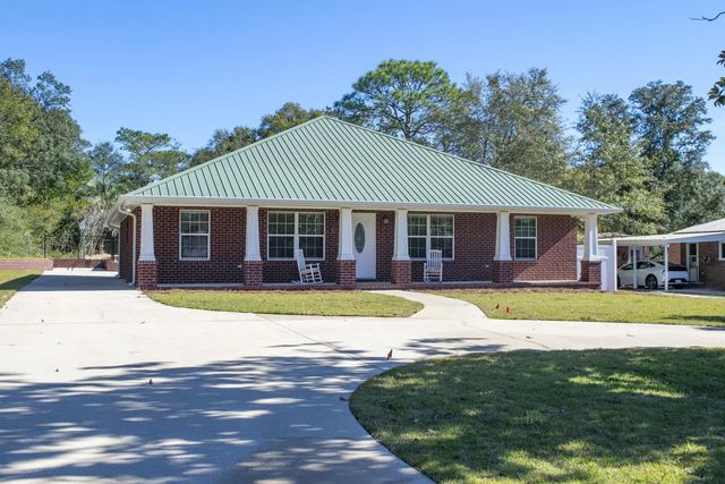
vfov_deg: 31.9
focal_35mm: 42
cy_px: 242
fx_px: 846
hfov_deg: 46.4
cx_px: 362
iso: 200
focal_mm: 28
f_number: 10
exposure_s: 1/400
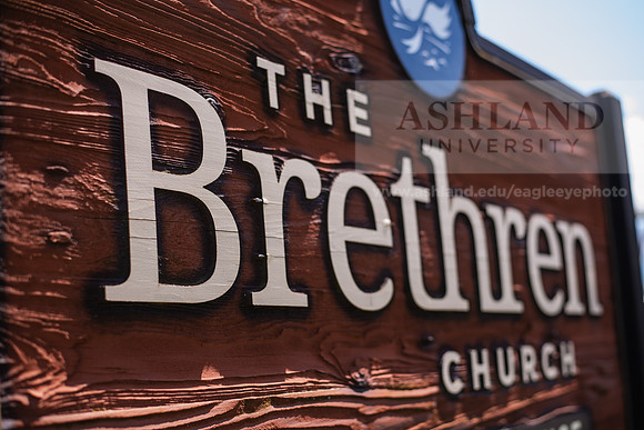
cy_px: 215
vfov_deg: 27.0
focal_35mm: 50
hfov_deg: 39.6
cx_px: 322
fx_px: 895
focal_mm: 50
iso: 31
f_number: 2.5
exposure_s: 1/250
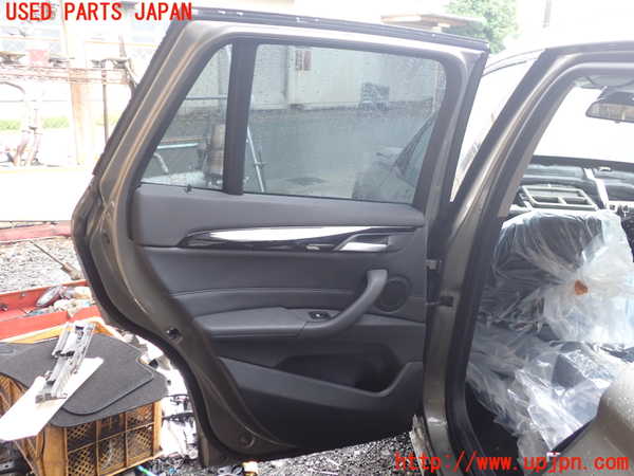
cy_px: 238
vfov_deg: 46.8
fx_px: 549
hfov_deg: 60.0
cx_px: 317
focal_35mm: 30
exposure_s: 1/40
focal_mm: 5.4
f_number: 2.3
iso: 200
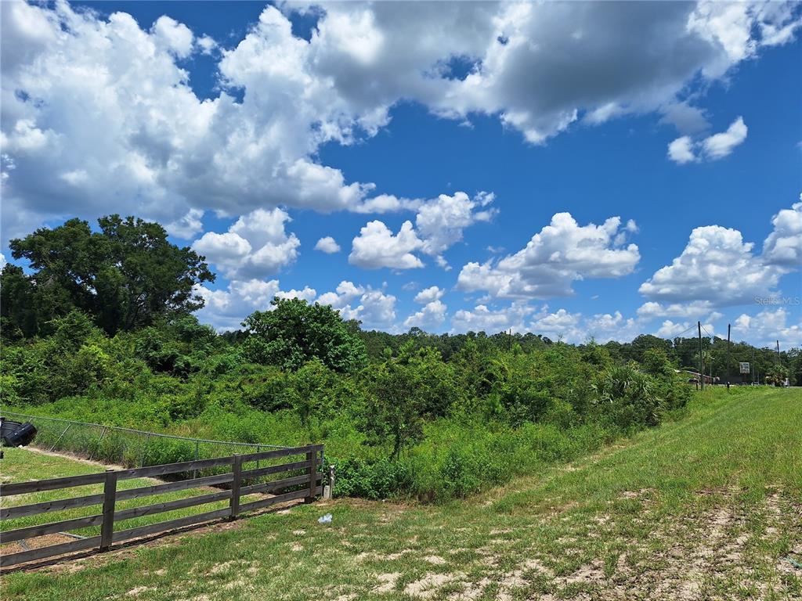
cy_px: 300
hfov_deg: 73.9
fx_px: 533
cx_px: 401
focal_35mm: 23
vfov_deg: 58.9
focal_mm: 5.54
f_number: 1.8
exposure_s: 1/4310
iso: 40
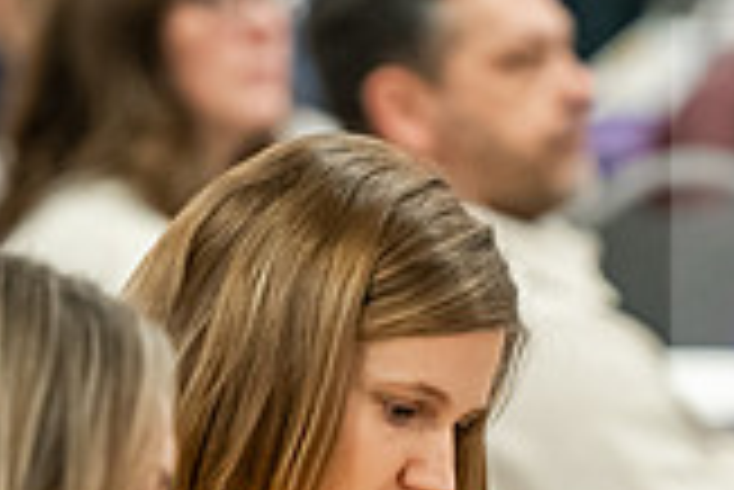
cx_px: 536
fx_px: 12734
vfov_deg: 2.2
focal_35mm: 624
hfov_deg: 3.3
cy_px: 564
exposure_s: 1/200
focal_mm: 175
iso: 2500
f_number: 2.8
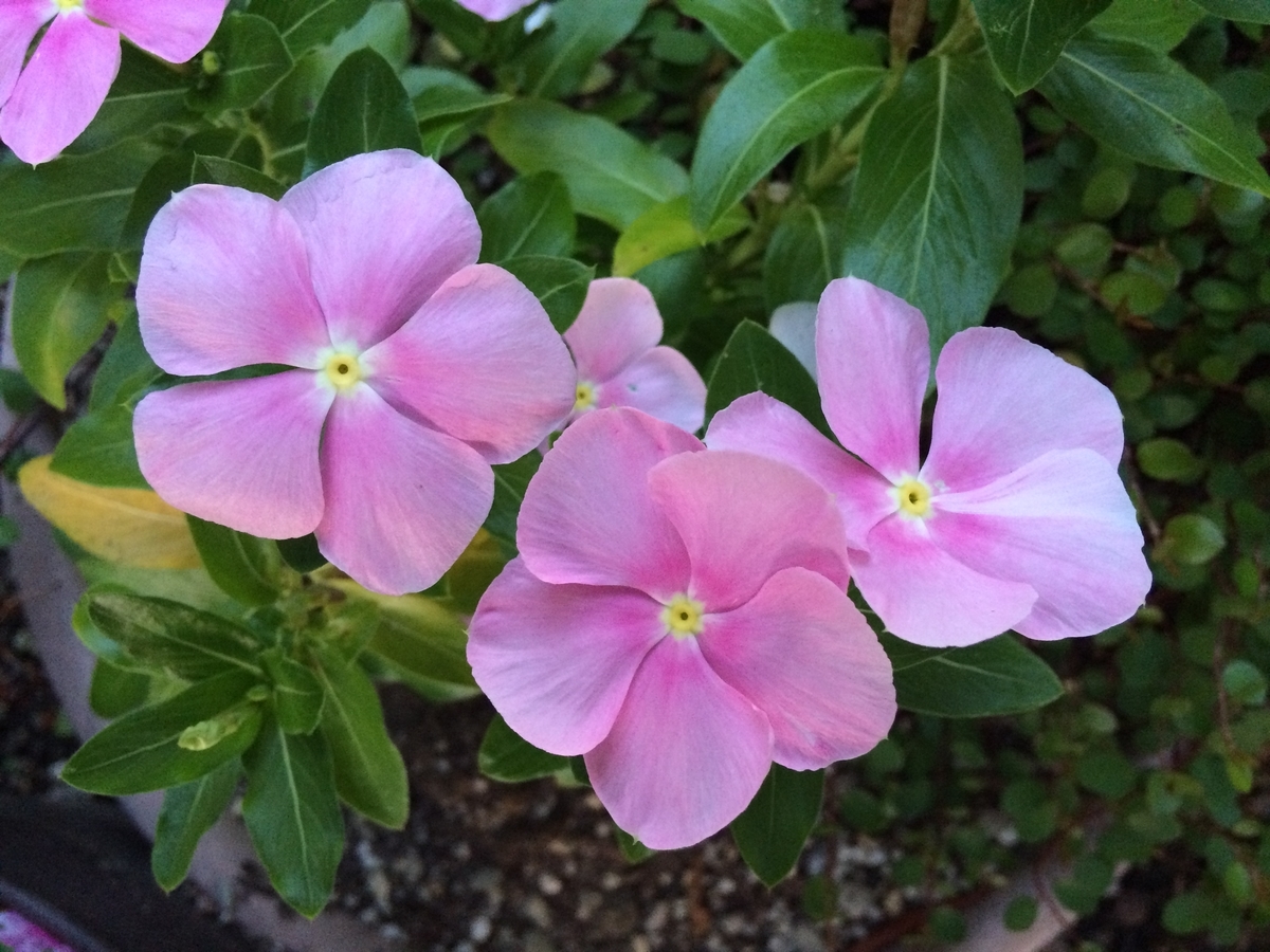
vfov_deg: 48.2
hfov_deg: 61.7
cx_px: 635
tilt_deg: -82.3
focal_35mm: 29
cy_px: 476
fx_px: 1064
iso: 250
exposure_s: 1/30
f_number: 2.2
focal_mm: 4.15
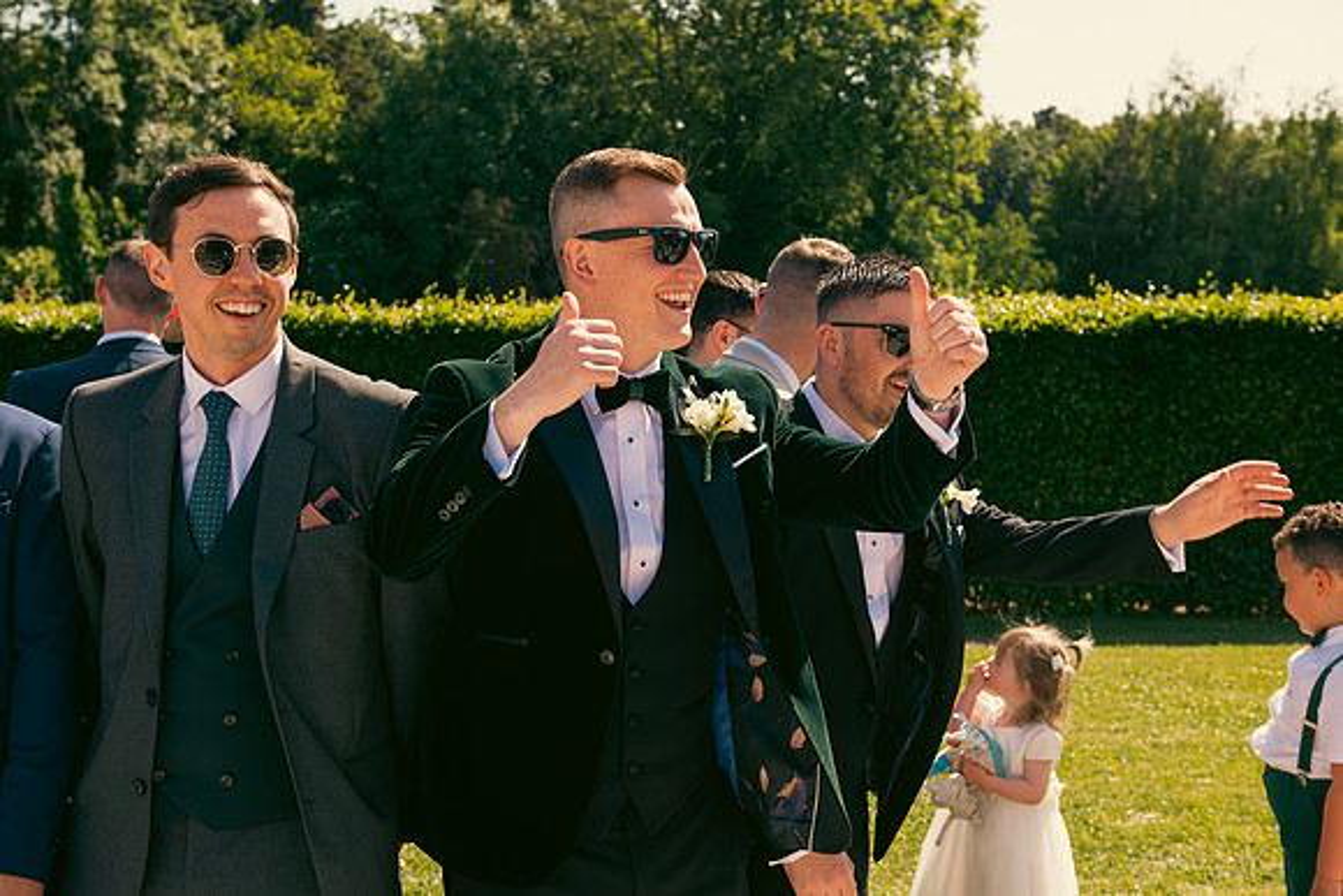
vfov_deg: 28.1
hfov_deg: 41.1
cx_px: 672
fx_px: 1791
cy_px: 448
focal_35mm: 48
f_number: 6.3
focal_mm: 48
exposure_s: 1/400
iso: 125
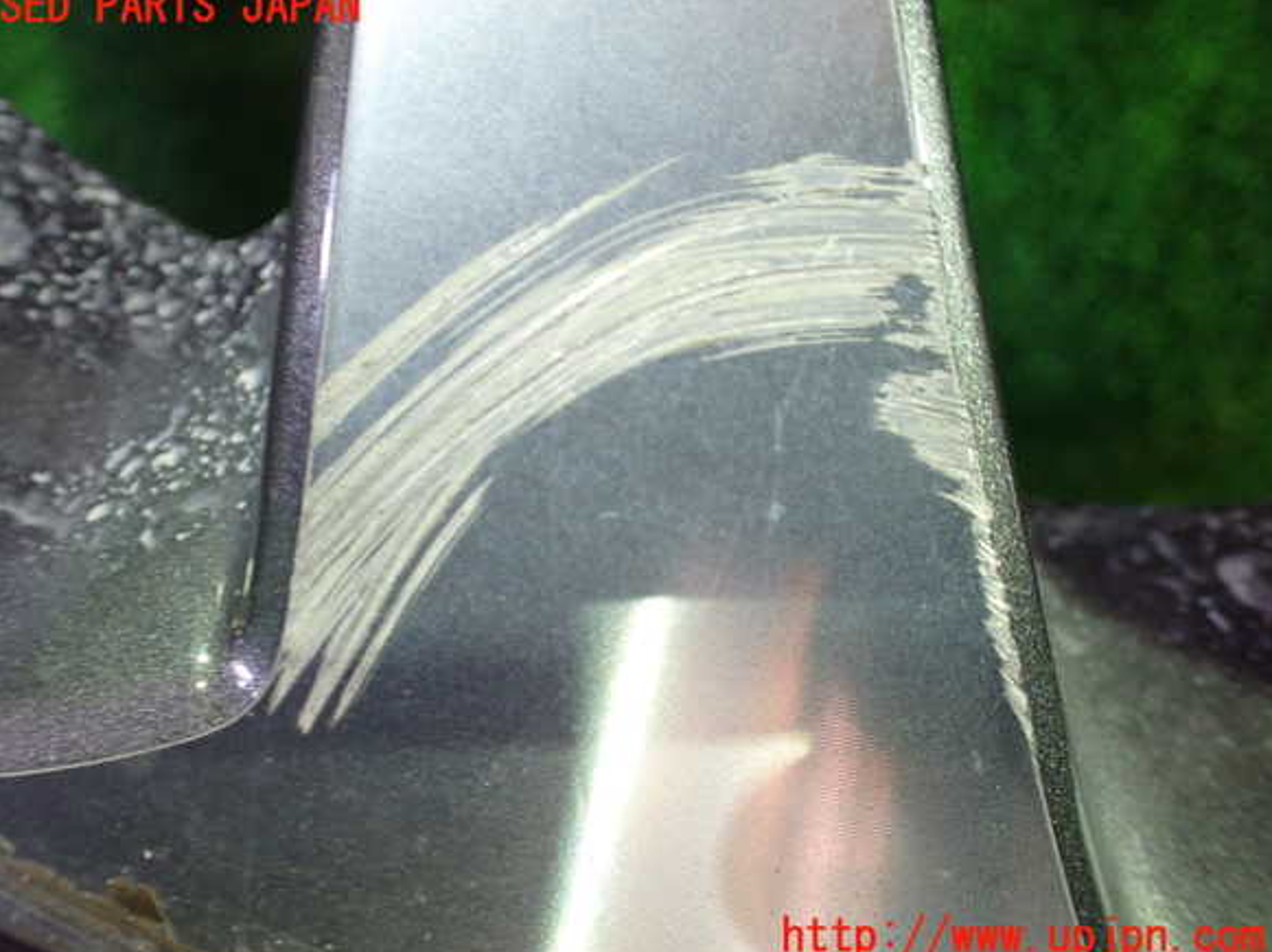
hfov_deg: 58.4
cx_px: 620
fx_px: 1138
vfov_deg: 45.4
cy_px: 473
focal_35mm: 31
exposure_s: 1/40
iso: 800
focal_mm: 5.4
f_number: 2.3
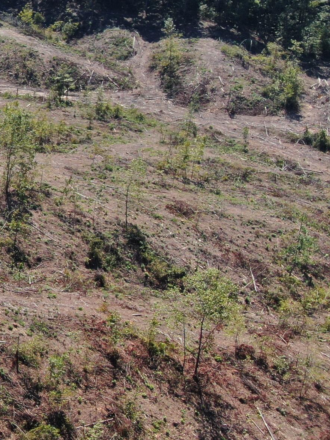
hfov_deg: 14.6
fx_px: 1170
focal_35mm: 92
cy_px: 70
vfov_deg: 21.0
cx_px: -212
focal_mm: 6.21
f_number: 3.3
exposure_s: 1/640
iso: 100
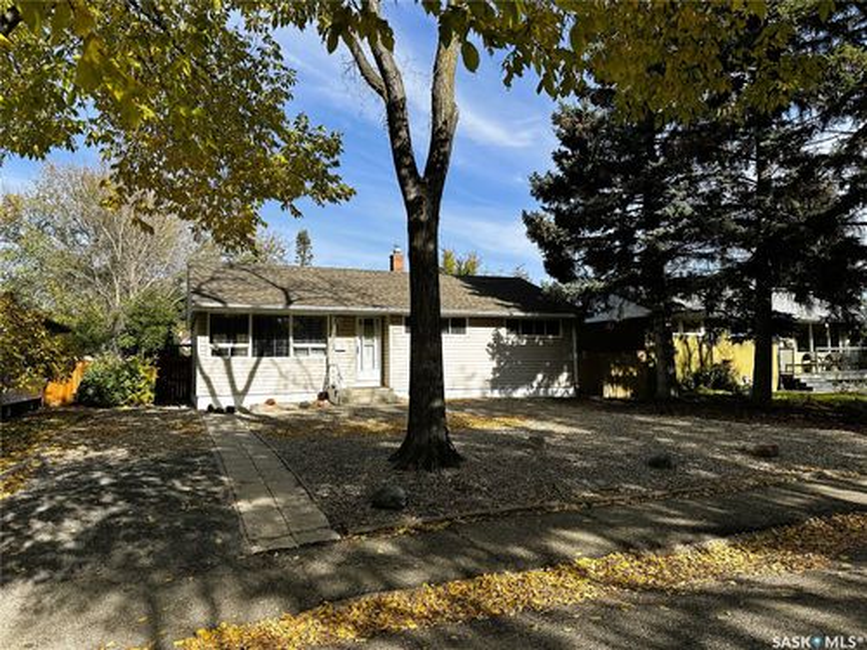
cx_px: 434
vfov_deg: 56.8
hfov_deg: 71.6
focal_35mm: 24
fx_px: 601
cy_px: 325
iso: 80
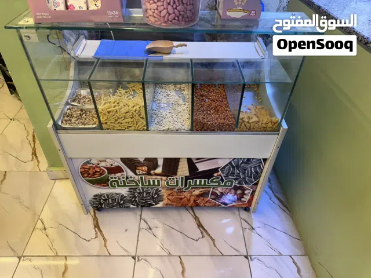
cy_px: 139
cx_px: 186
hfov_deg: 71.6
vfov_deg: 56.8
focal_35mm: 24
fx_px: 257
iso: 160
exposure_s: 1/100
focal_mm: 6.86
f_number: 1.78
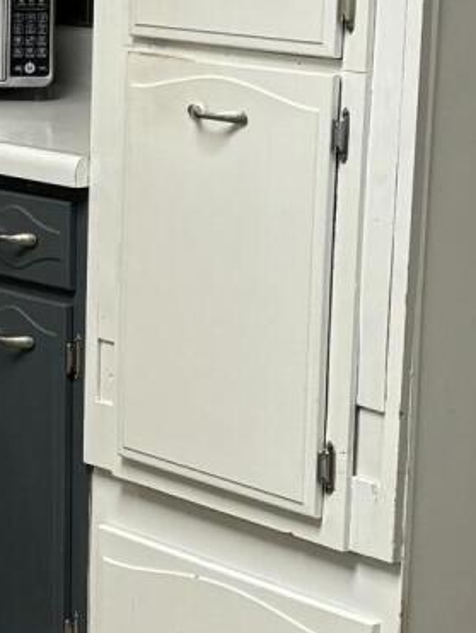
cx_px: -148
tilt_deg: -12.1
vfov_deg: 14.1
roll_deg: -1.3
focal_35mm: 140
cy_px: 392
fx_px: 2562
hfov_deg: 10.4
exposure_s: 1/60
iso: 100
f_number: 1.6
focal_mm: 5.96
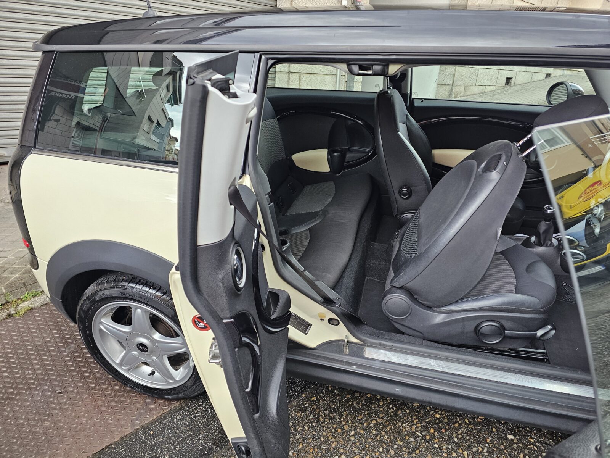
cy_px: 229
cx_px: 305
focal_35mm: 23
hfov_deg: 73.9
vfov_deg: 58.9
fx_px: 405
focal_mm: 6.3
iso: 125
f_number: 1.7
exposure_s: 1/180
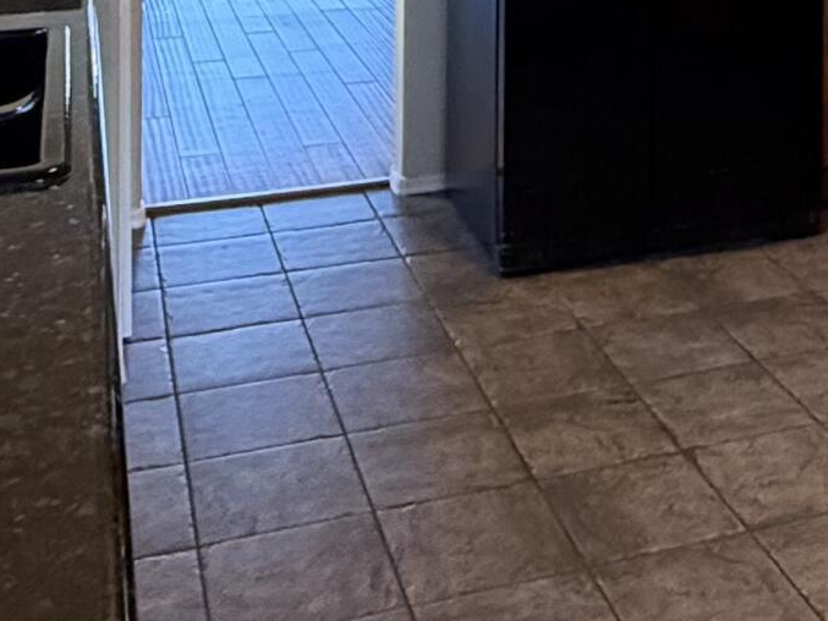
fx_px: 1483
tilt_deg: +1.0
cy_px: -282
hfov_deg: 30.3
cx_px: 686
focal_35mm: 62
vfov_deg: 20.6
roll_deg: -0.7
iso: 400
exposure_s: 1/60
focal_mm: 2.22
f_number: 2.2
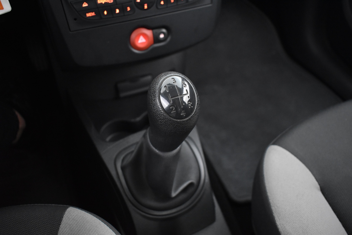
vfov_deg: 41.7
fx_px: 308
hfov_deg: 59.5
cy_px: 118
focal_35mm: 32
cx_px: 176
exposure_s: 1/15
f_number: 3.8
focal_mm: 21
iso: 3200
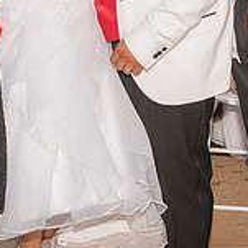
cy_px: -66
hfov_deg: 15.3
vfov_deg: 14.7
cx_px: 97
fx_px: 924
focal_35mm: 114
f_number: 5
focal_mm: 35
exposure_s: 1/640
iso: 200
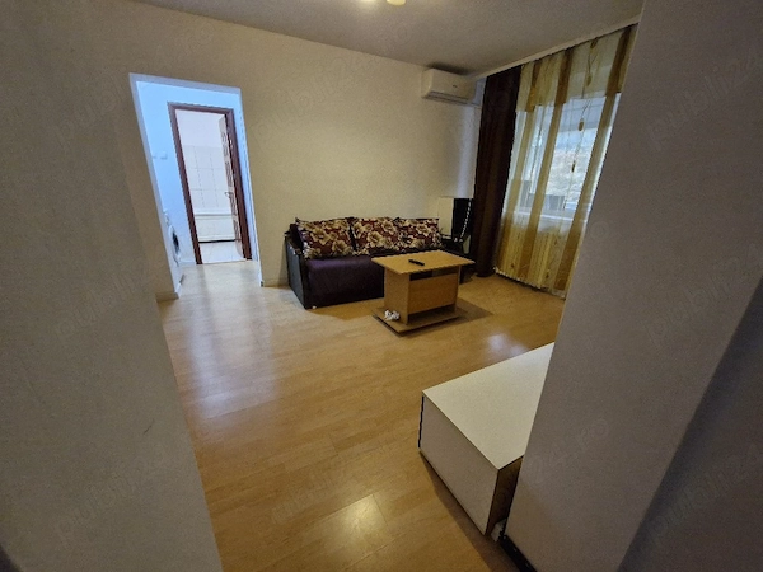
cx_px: 382
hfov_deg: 106.2
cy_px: 286
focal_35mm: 13
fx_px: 287
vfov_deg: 89.9
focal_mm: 1.74
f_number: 2.2
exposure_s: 1/33
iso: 640
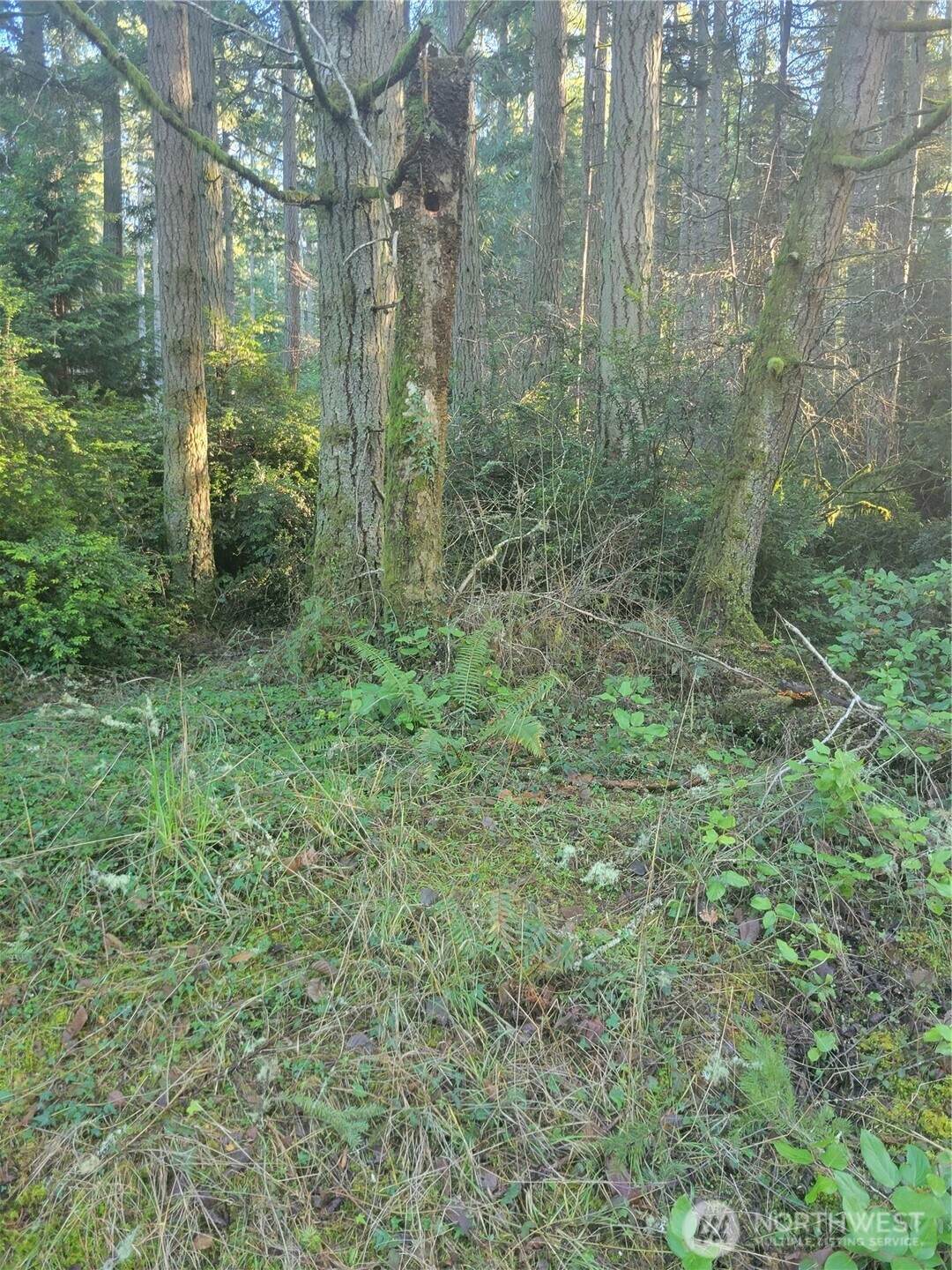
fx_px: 953
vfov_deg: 67.3
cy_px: 635
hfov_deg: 53.1
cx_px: 476
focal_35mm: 26
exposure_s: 1/60
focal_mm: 5.4
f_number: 1.8
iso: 200
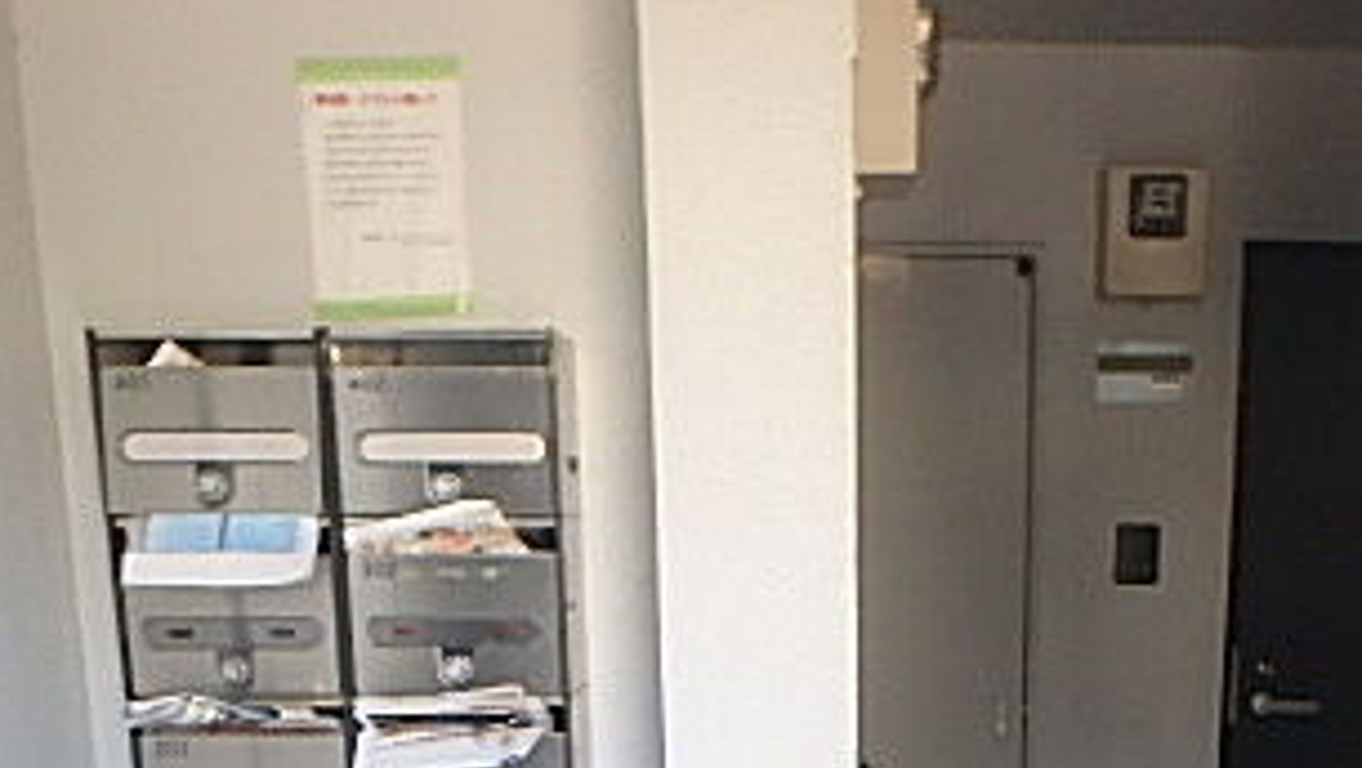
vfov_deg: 22.1
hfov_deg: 42.3
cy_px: 1027
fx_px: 1735
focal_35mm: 48
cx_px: 902
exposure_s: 1/30
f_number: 3.5
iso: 400
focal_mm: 3.7
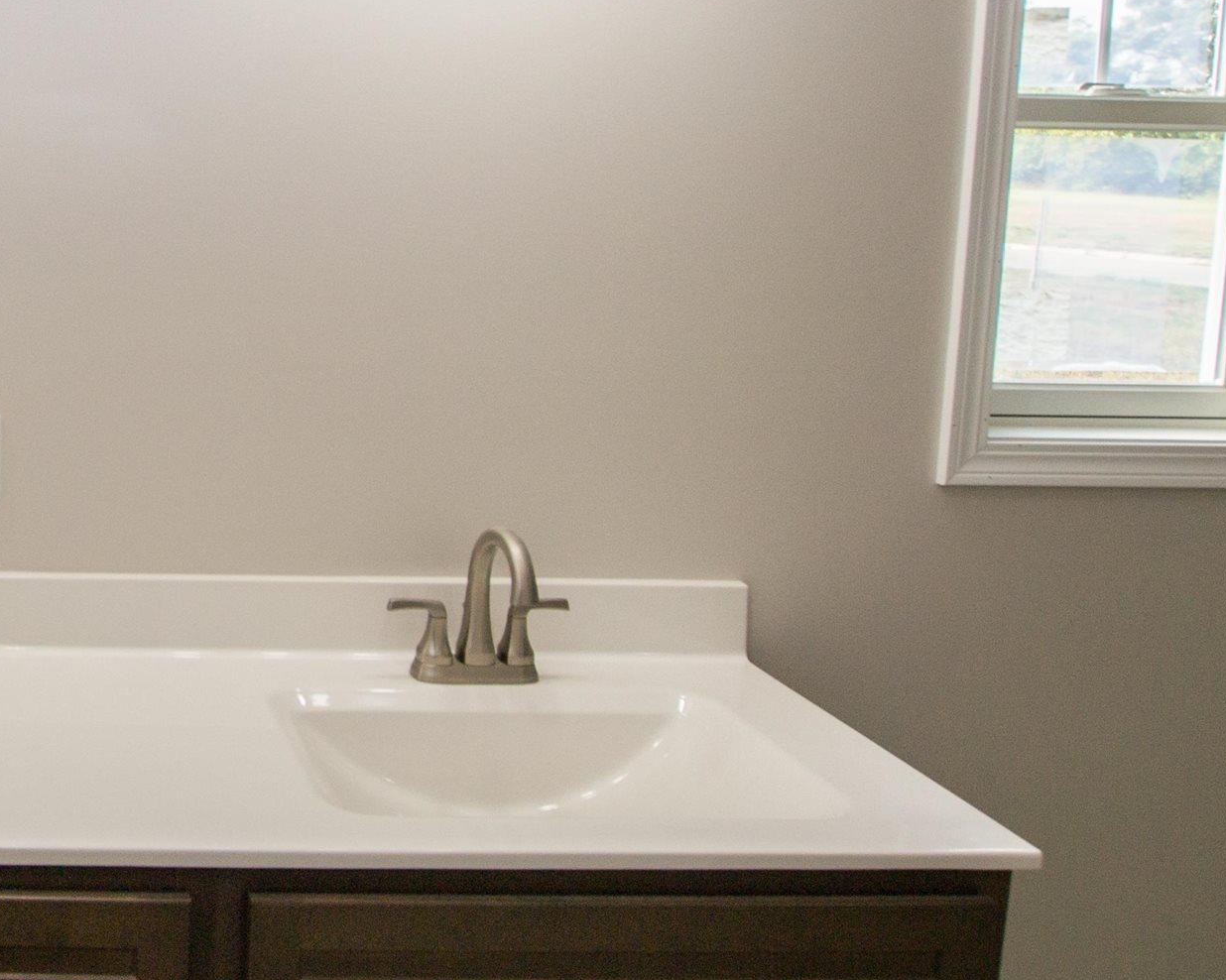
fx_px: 1270
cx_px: -7
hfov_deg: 43.8
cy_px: 338
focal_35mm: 35
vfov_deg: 41.7
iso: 180
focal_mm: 10
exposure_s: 1/125
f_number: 5.6
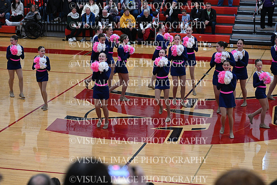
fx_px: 800
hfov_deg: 19.6
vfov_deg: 13.2
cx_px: 138
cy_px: 92
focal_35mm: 104
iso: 4000
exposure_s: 1/400
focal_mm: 104
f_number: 4
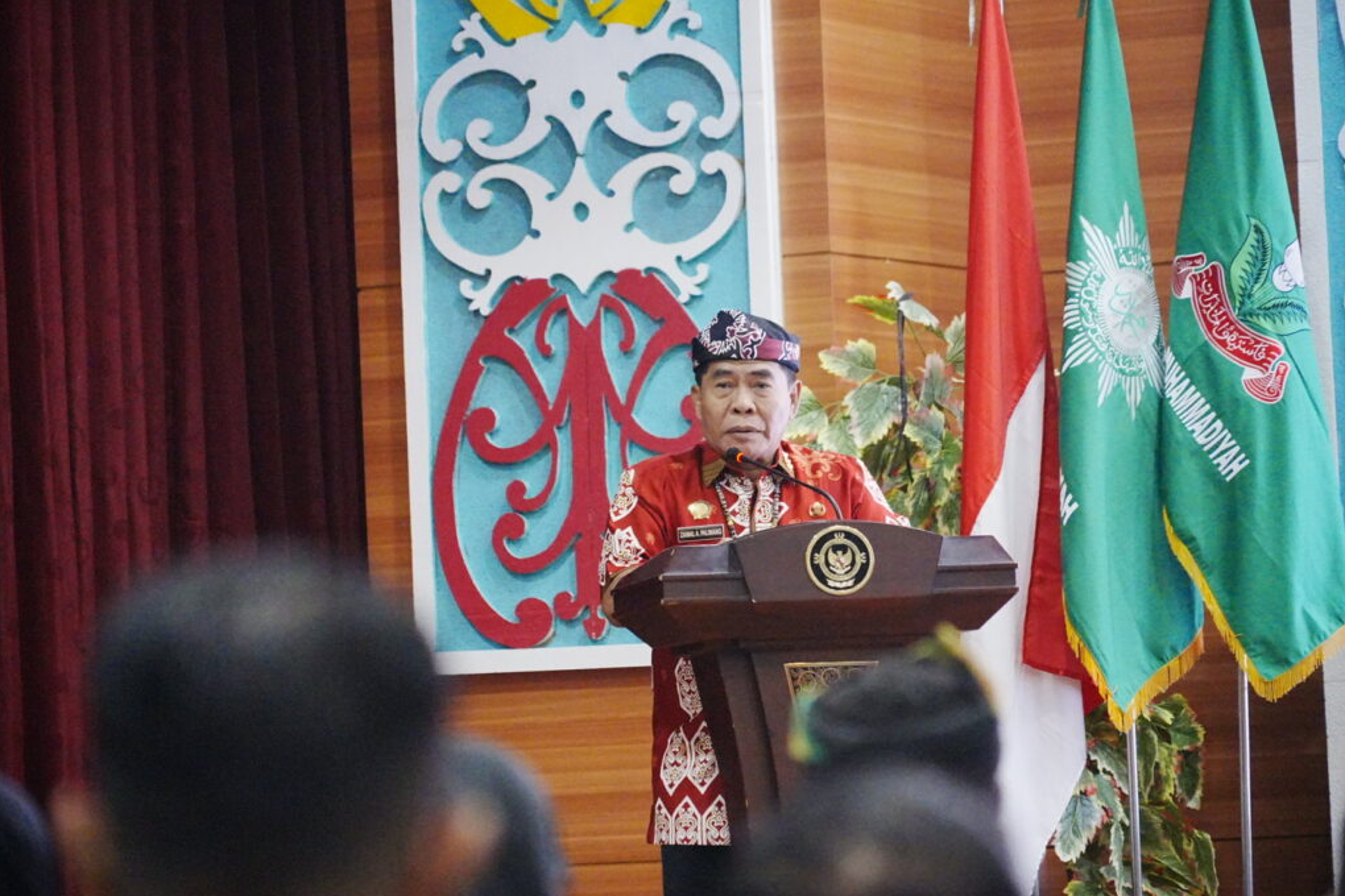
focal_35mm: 234
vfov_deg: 5.9
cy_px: 449
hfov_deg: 8.8
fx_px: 8742
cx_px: 671
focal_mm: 233
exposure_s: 1/200
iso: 20000
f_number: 6.3
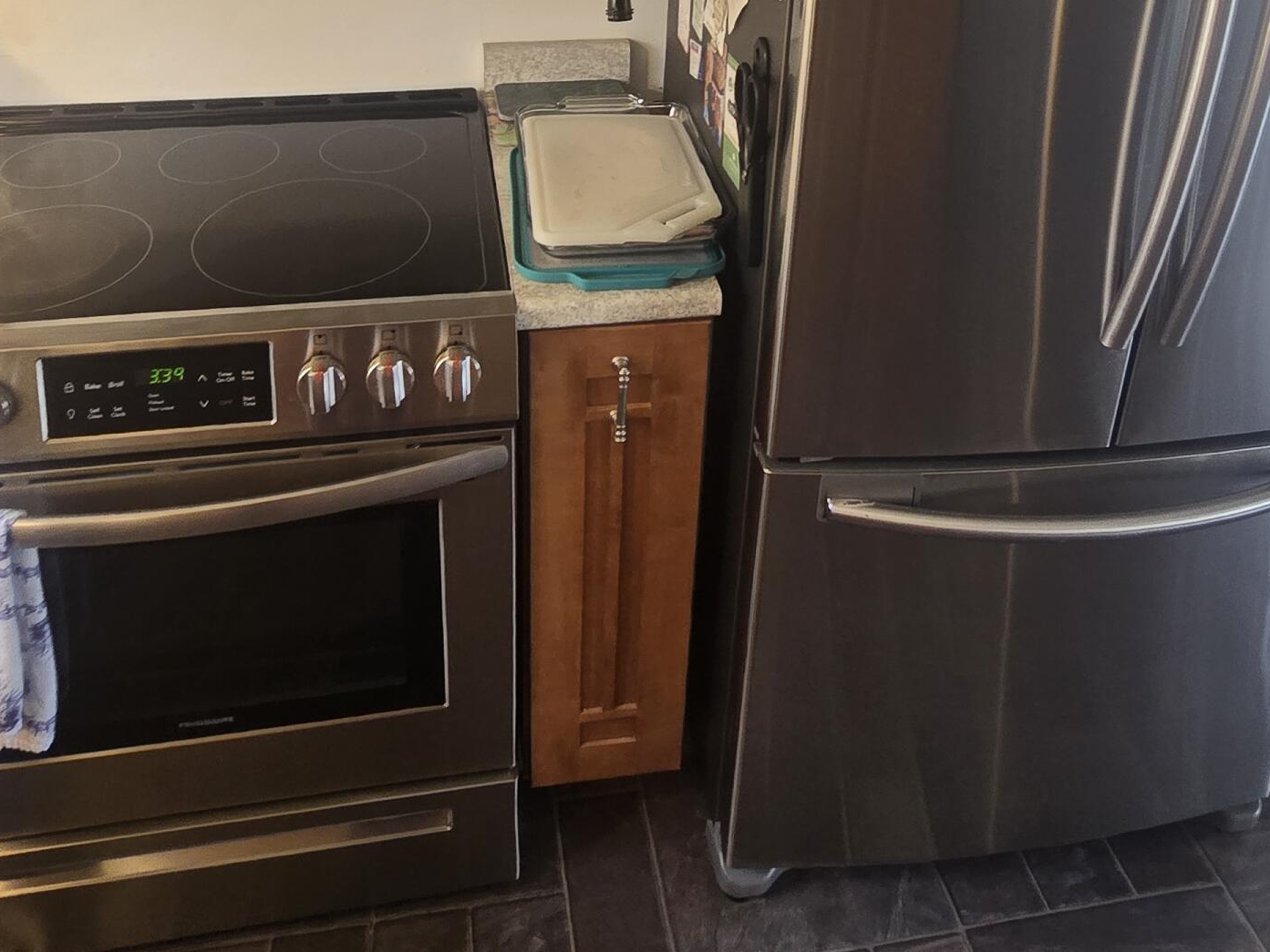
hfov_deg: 63.4
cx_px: 614
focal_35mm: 28
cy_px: 78
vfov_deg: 44.8
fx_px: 1027
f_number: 2.2
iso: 160
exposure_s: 1/60
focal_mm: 2.2
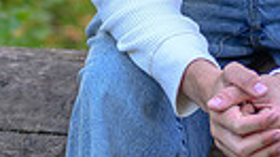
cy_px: 114
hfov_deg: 5.4
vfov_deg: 3.0
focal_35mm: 399
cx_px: 177
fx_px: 2960
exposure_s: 1/250
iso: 80
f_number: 1.4
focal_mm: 50
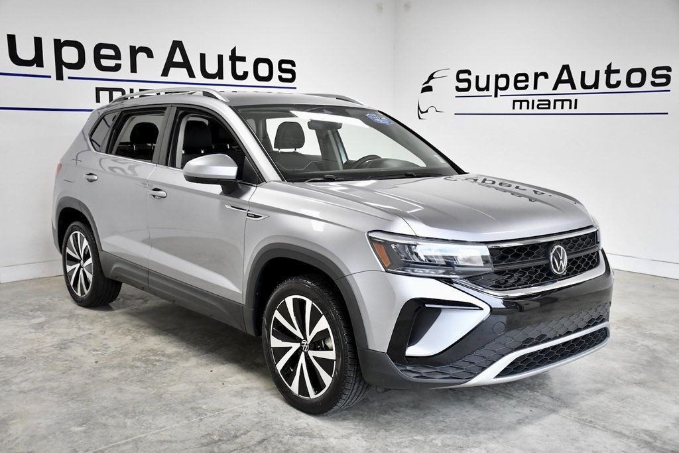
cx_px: 340
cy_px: 226
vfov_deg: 34.2
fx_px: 736
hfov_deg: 49.5
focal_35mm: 39
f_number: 4.5
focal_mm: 26
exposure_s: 1/640
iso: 2500
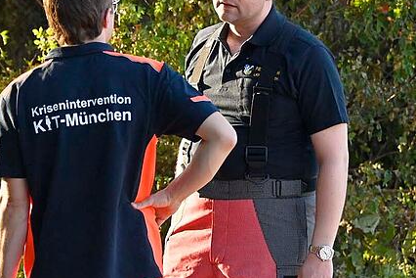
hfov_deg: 8.9
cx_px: 235
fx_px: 2681
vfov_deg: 5.9
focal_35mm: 232
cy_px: 39
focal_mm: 122
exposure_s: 1/1000
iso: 1000
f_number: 5.6
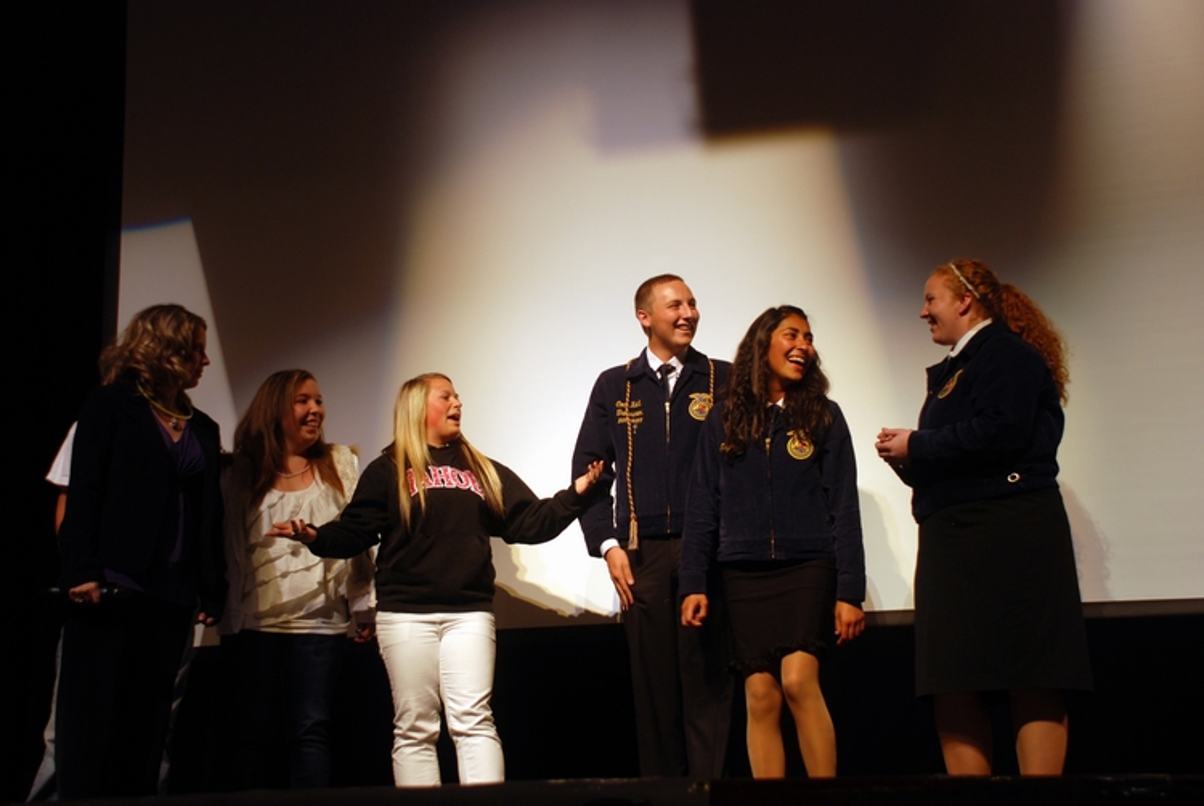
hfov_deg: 37.8
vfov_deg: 25.8
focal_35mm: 52
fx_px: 1758
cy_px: 403
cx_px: 602
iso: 200
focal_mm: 35
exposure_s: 1/60
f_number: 4.5
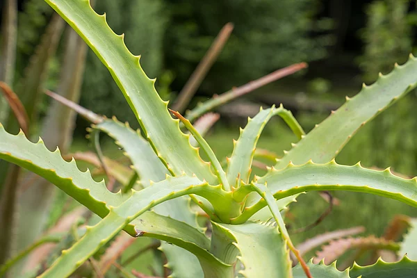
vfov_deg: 19.5
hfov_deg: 28.8
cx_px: 208
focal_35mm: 70
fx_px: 811
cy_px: 139
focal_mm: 70
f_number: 11
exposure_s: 1/200
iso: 200
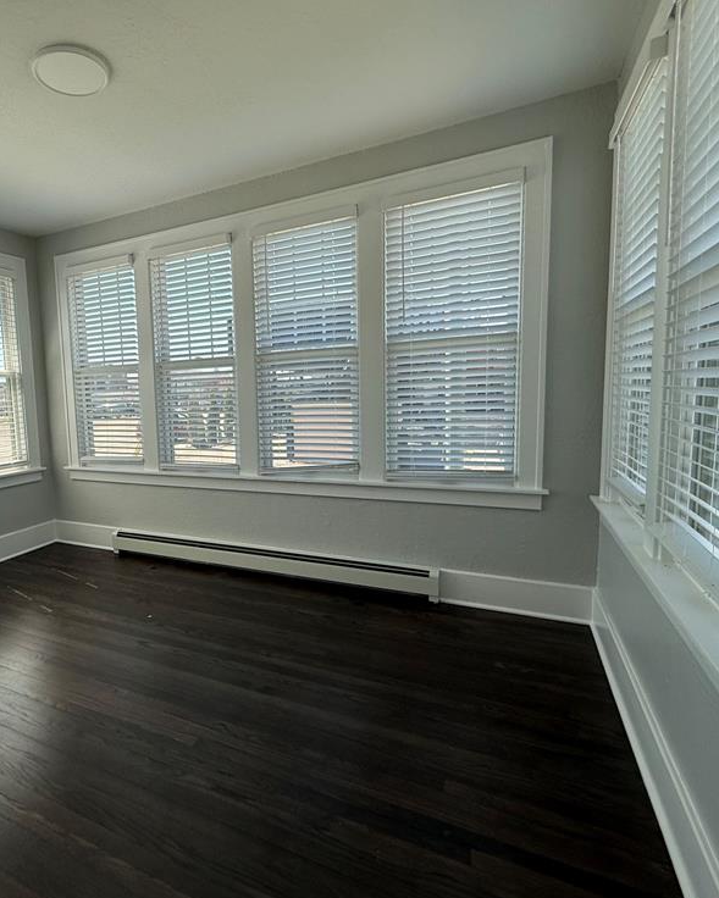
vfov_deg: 83.3
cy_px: 448
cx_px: 232
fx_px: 505
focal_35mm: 19
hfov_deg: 68.6
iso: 64
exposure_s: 1/300
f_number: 2.2
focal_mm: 2.22
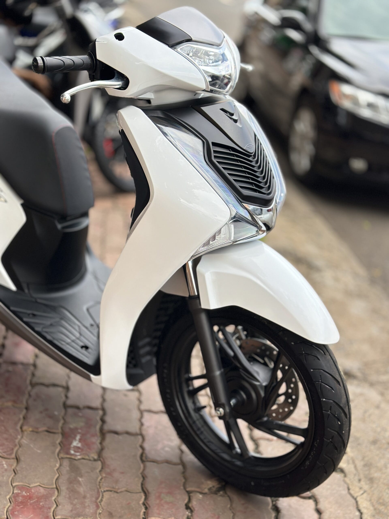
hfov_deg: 30.3
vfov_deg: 39.7
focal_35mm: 48
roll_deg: -6.7
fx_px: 719
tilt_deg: -22.5
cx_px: 194
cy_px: 260
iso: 80
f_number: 1.78
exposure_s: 1/1107
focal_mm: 6.86
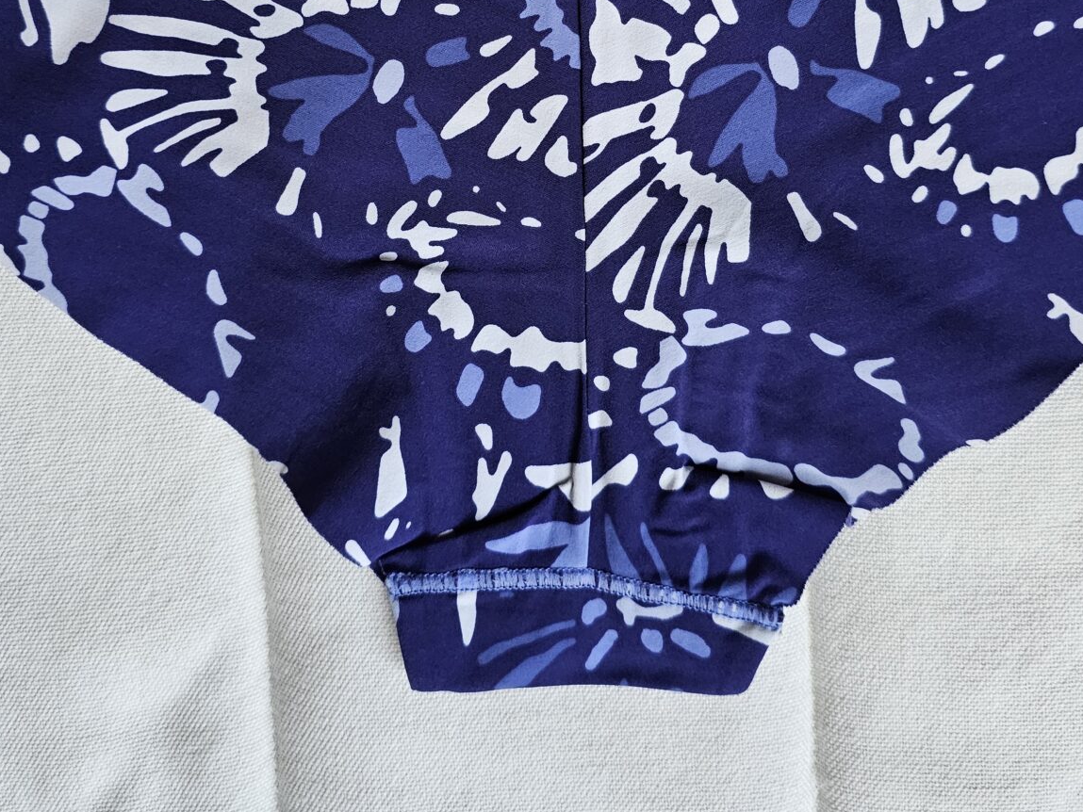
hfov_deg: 45.8
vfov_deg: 33.4
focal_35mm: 41
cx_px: 552
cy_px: 94
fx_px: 1283
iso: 800
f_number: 1.7
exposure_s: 1/66
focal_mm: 6.3
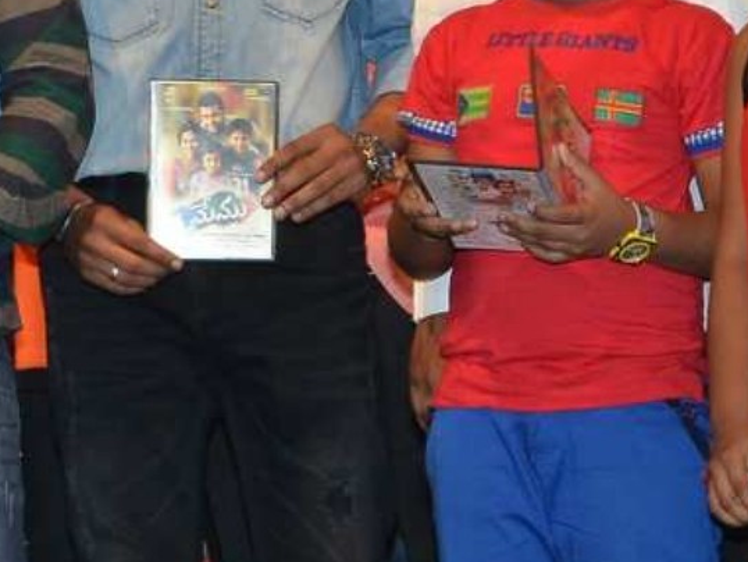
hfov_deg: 8.6
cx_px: 81
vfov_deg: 6.5
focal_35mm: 230
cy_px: 249
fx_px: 4972
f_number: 10
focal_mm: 38
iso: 800
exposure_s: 1/125
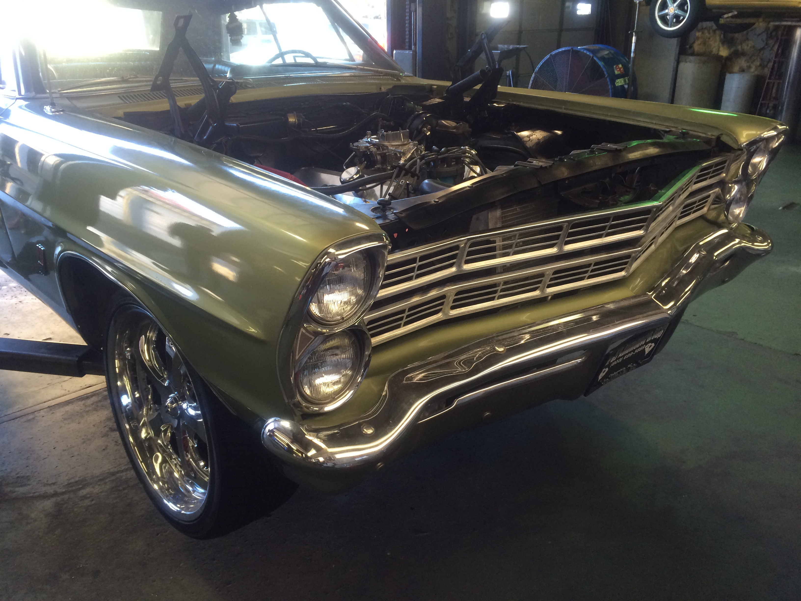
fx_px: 671
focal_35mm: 29
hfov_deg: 61.7
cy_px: 300
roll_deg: +2.0
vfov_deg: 48.2
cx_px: 400
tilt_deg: -22.8
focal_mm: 4.15
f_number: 2.2
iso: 40
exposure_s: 1/30
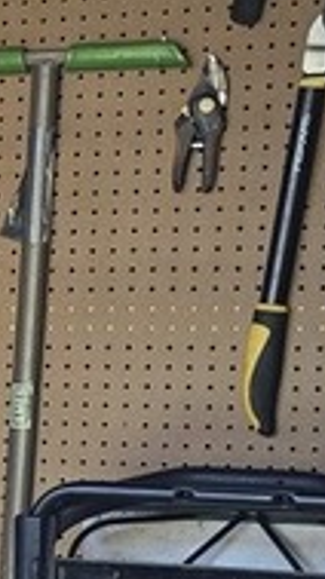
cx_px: -641
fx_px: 2196
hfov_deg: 7.5
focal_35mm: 143
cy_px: 545
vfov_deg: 14.8
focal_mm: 6.3
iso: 200
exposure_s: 1/180
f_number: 1.7
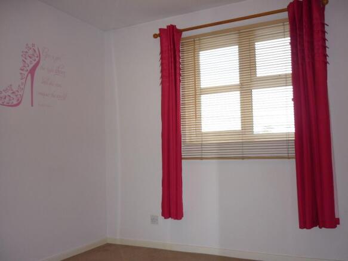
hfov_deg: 55.4
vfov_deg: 42.9
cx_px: 174
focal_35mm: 33
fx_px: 332
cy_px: 130
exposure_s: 1/30
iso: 100
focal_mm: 5.5
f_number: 2.8
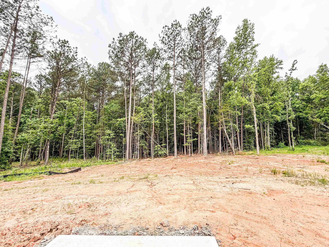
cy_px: 124
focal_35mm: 15
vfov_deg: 81.7
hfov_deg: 98.1
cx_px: 172
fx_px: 143
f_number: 2.2
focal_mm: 2.22
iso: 32
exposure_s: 1/750
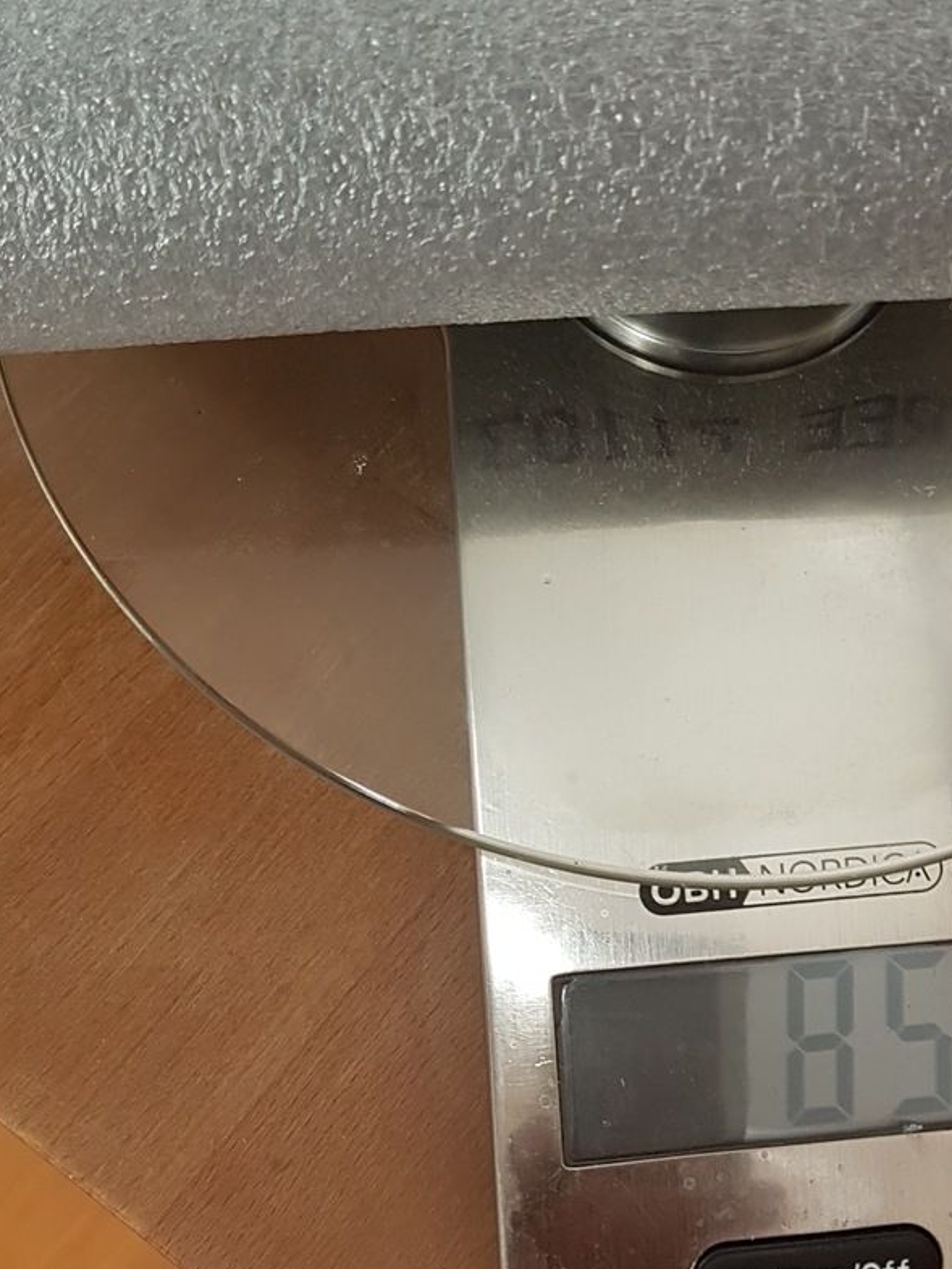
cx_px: 755
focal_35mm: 53
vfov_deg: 36.1
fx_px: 1943
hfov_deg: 27.0
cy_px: 556
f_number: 1.7
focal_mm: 4.2
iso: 64
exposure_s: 1/100
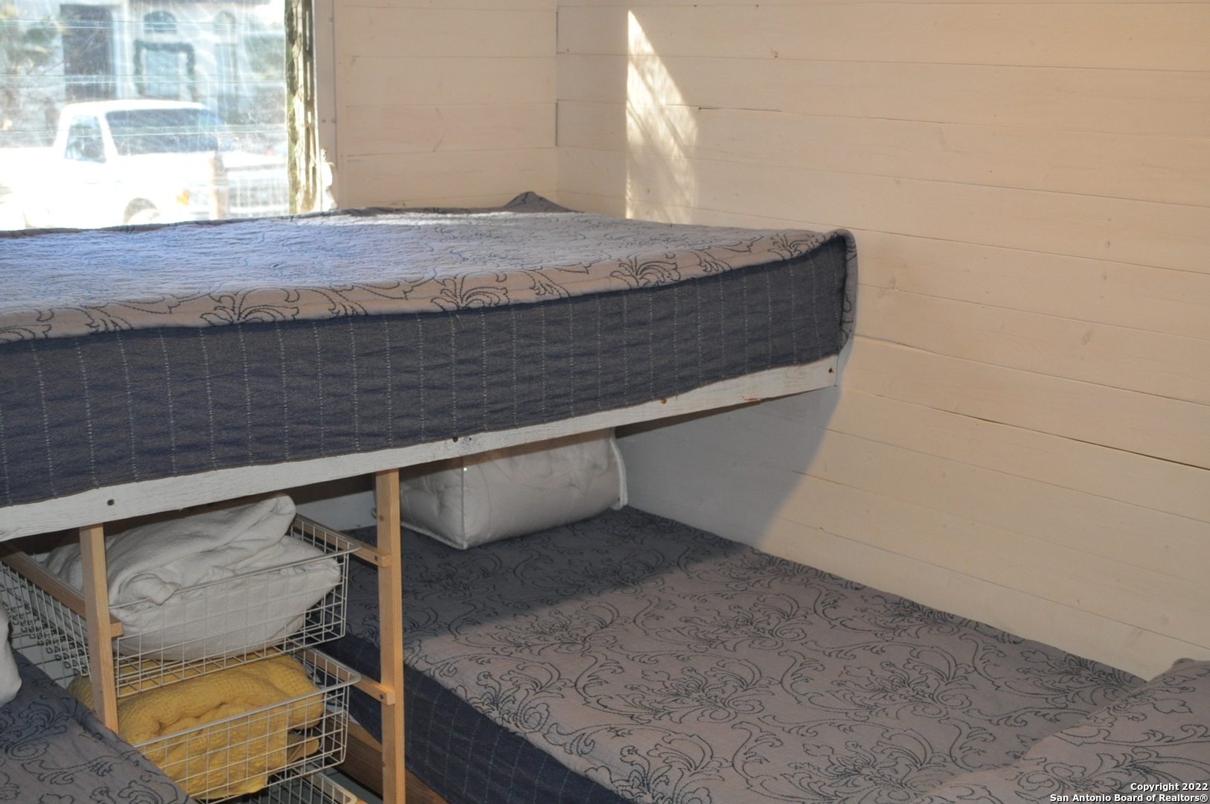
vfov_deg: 28.0
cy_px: 402
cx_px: 605
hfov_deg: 41.2
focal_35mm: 48
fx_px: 1611
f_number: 4.8
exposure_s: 1/60
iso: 800
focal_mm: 32
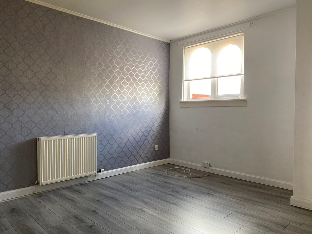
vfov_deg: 53.1
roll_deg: -0.2
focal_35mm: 26
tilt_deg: -1.0
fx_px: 234
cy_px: 117
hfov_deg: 67.3
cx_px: 156
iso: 125
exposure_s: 1/102
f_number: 1.8
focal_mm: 4.25
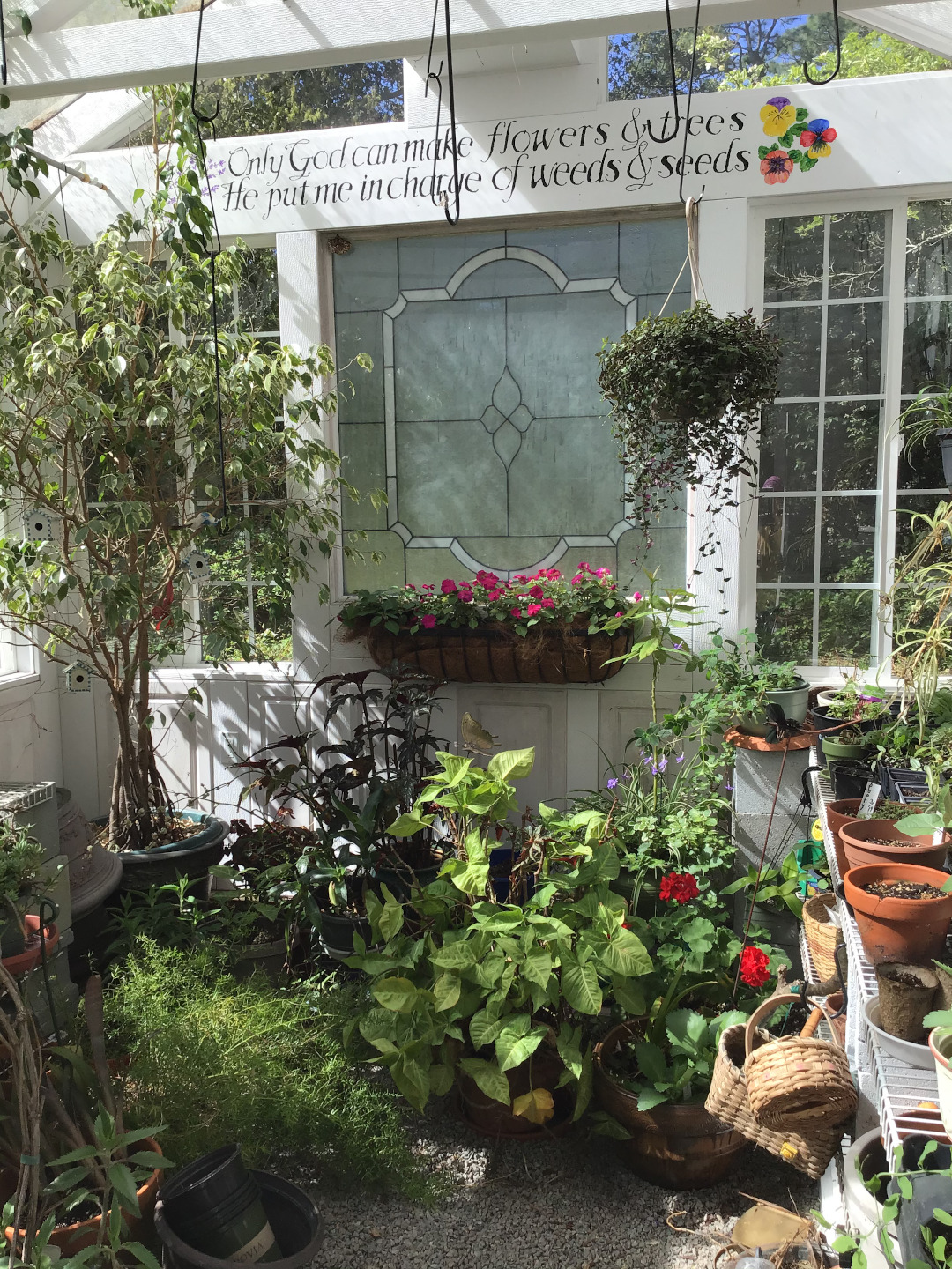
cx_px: 476
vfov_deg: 58.4
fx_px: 1137
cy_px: 634
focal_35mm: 31
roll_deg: +0.3
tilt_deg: -7.2
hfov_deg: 45.4
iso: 25
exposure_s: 1/426
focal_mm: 3.3
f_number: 2.4
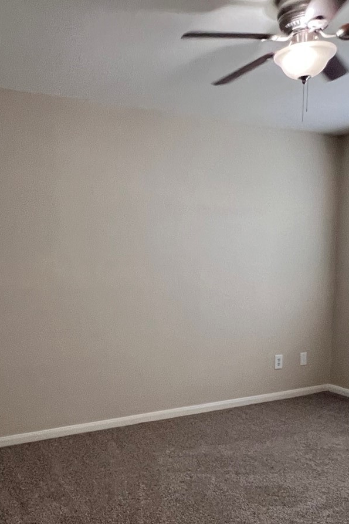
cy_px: 329
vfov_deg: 59.5
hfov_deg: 42.1
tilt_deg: -5.9
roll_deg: -0.2
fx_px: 451
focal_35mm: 31
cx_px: 135
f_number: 1.8
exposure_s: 1/77
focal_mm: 1.57
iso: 250
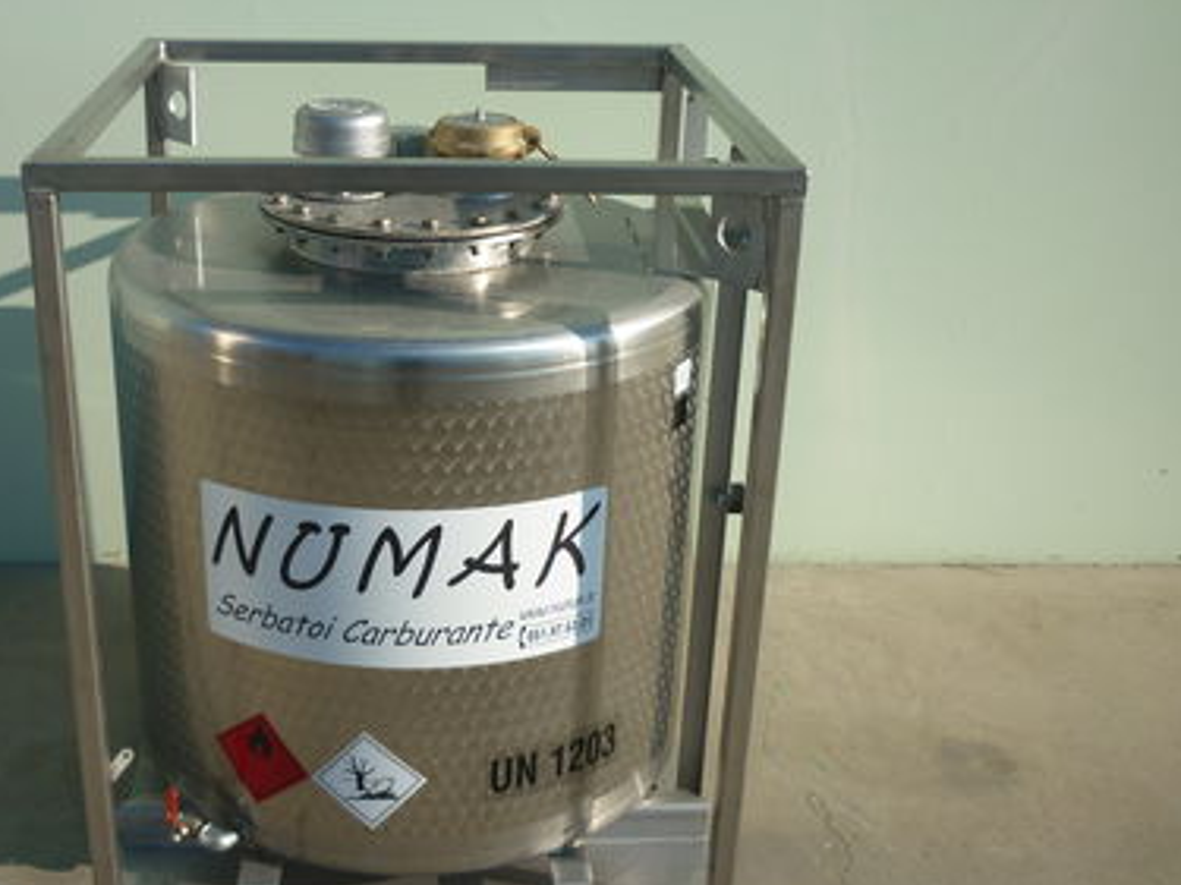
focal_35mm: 44
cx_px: 419
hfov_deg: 42.5
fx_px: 1501
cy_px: 455
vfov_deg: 32.9
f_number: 8
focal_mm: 5.5
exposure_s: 1/160
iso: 80
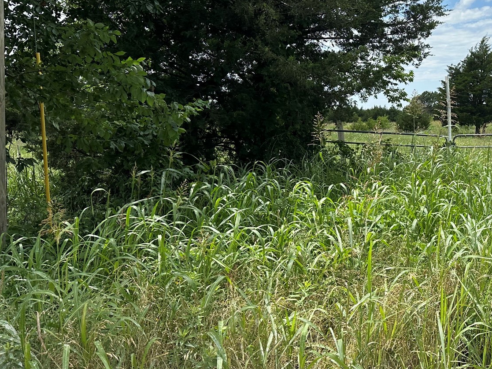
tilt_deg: -1.6
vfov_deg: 32.7
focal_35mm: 44
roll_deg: +0.6
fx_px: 625
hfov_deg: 39.7
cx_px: 446
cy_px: 133
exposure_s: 1/5848
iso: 80
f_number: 1.78
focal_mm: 6.86
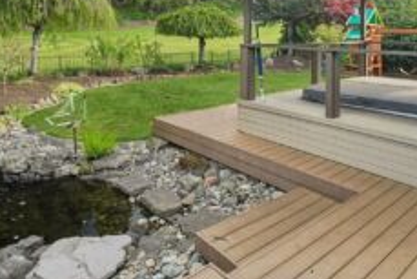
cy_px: 41
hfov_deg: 64.4
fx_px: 325
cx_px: 262
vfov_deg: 43.4
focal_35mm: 28
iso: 1600
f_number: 8
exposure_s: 1/250
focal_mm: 16
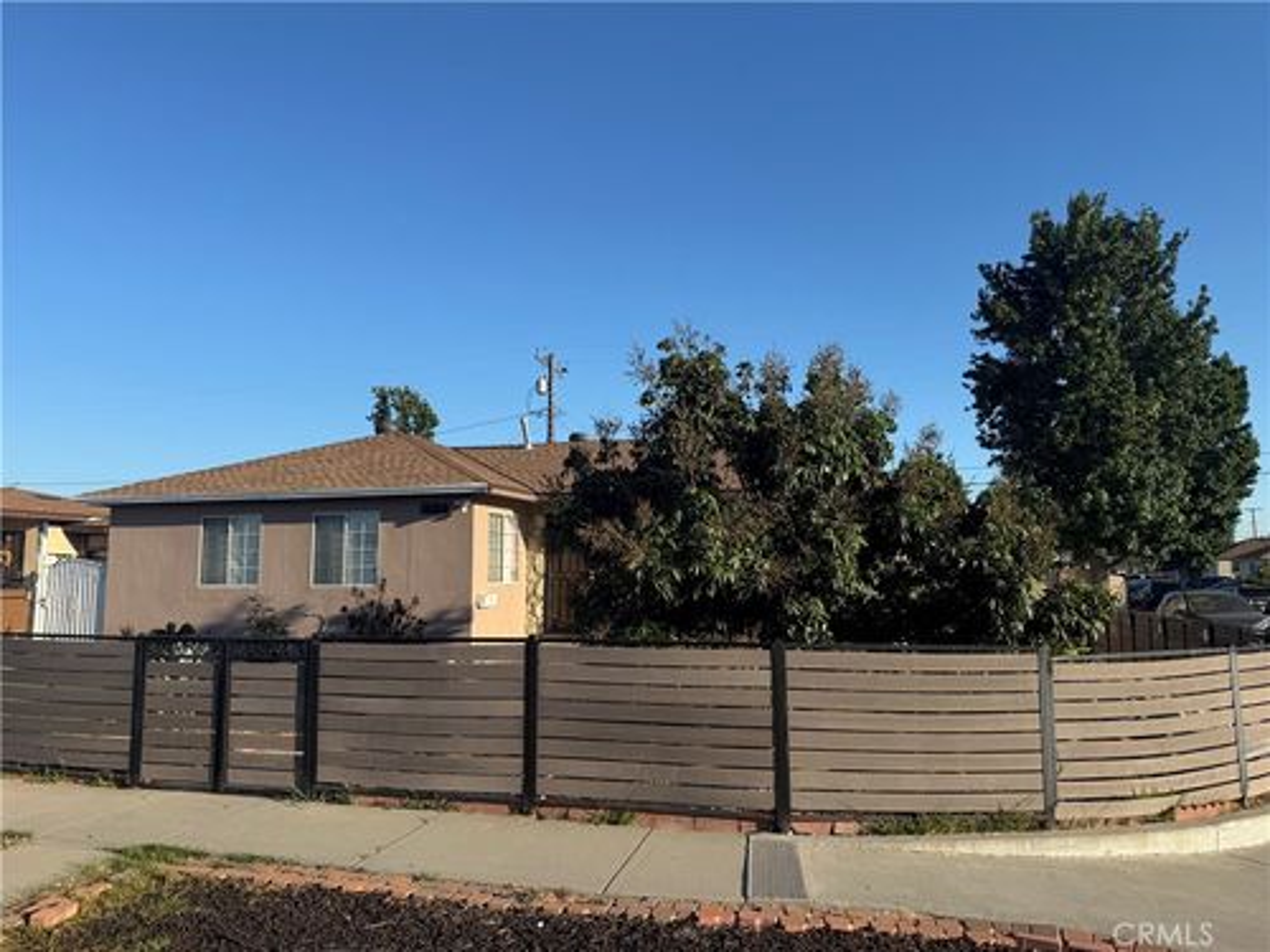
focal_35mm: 24
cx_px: 635
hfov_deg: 71.6
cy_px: 476
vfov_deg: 56.8
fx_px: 881
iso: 80
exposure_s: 1/4405
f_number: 1.78
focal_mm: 6.76
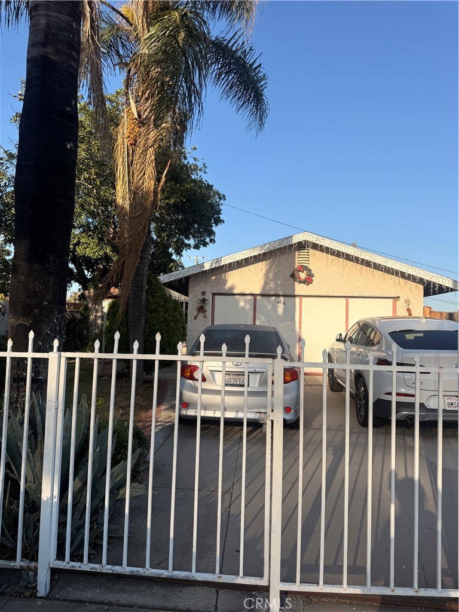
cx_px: 230
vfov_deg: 71.6
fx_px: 424
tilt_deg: +3.8
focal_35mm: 24
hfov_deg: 56.8
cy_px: 306
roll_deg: -3.2
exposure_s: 1/3279
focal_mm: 6.76
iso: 80
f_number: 1.78
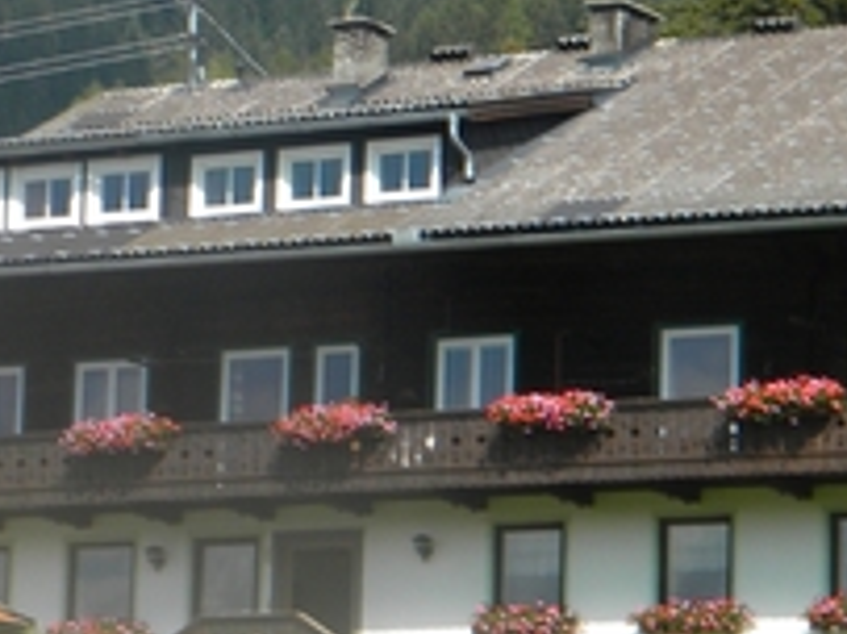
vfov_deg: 7.5
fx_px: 4842
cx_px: 175
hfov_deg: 10.0
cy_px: 200
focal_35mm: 198
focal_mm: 12.2
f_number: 4.3
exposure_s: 1/689
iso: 80
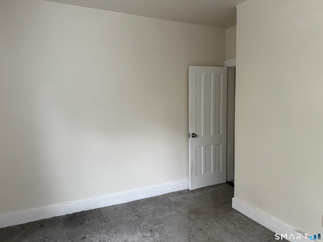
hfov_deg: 71.6
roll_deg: +0.3
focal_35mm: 24
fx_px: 224
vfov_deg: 56.8
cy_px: 121
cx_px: 162
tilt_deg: -3.6
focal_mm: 6.76
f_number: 1.78
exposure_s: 1/60
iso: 500
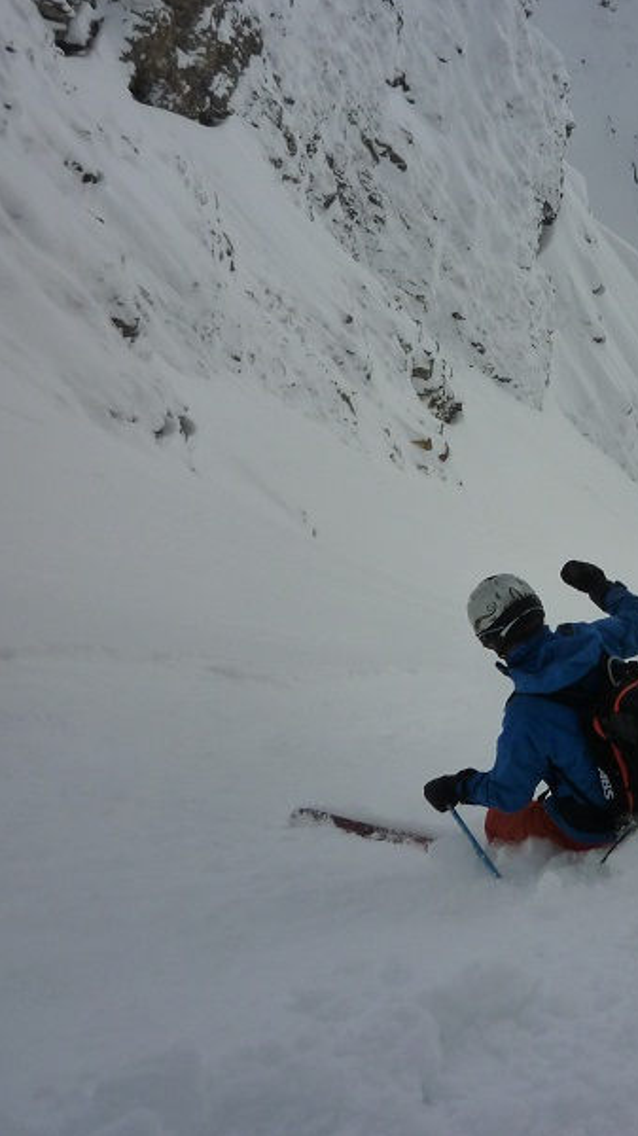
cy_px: 559
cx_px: 680
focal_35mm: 43
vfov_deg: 47.4
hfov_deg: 25.9
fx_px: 1295
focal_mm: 5.2
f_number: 7.1
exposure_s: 1/800
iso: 125
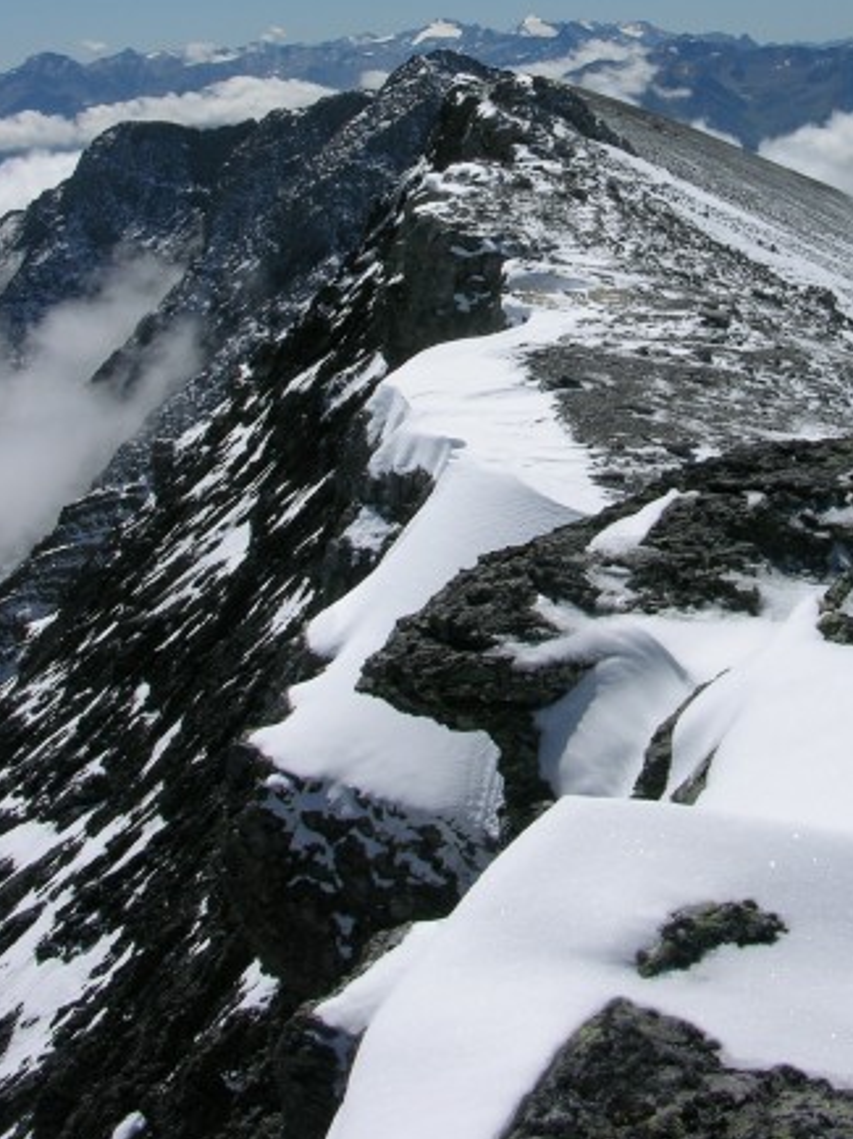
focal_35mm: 62
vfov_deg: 30.6
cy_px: 270
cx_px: 580
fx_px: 2039
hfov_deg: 23.5
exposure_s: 1/407
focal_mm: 8.9
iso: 50
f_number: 8
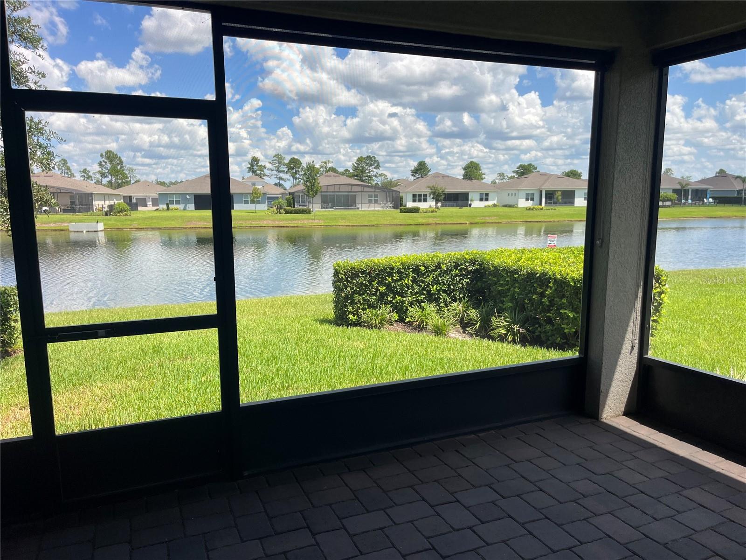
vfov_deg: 53.1
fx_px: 560
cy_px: 280
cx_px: 373
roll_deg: +1.0
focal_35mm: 26
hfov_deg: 67.3
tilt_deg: -8.7
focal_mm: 5.1
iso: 50
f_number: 1.6
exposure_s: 1/1776
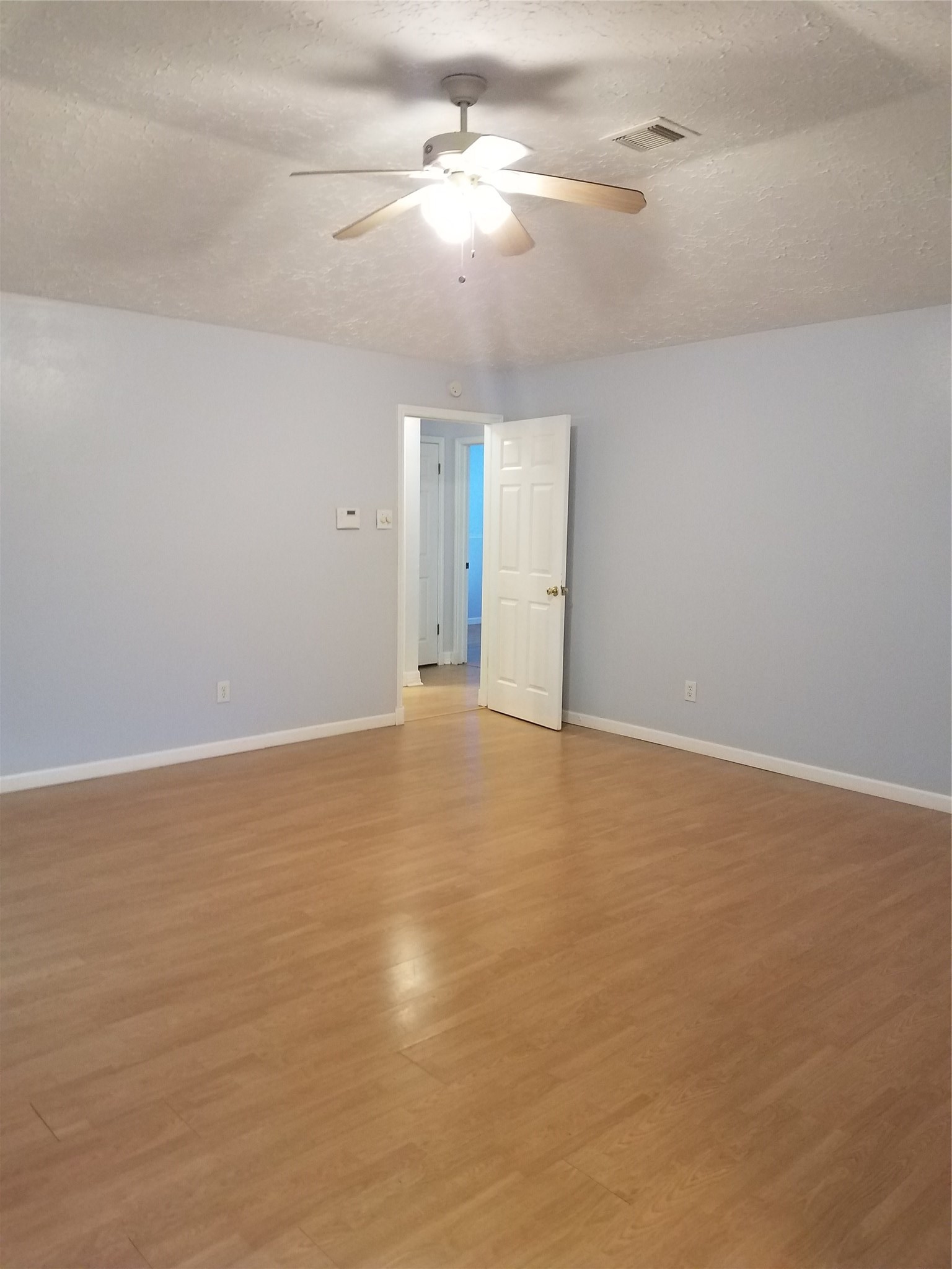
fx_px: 953
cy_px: 634
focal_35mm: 26
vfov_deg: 67.3
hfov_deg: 53.1
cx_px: 476
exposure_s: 1/30
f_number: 1.7
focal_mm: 4.2
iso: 160
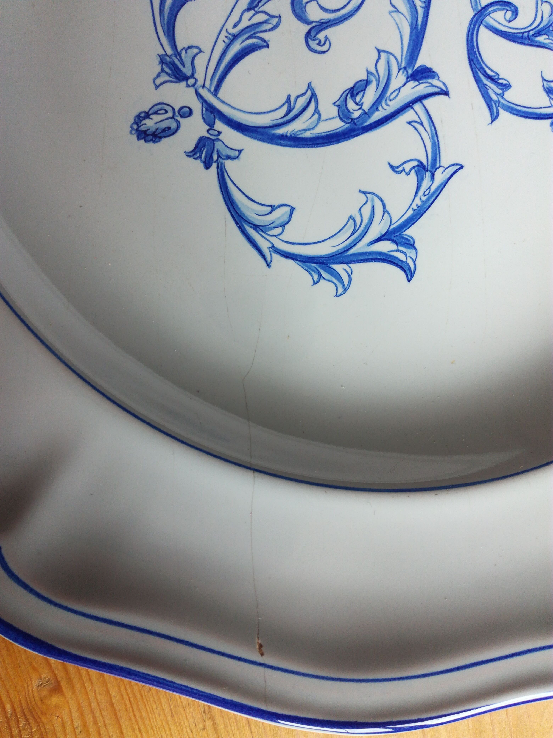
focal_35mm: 27
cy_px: 369
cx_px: 276
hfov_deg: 51.4
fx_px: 575
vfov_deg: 65.3
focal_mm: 3.79
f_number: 2
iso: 50
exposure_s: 1/60
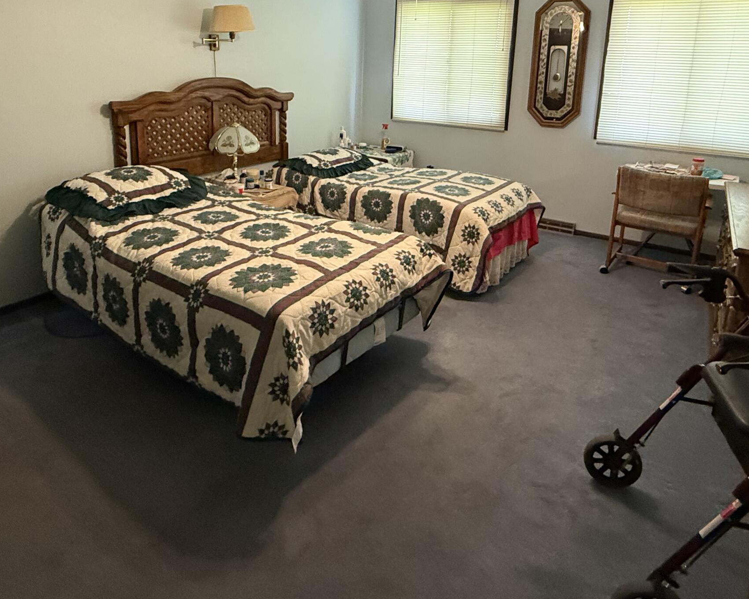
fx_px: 532
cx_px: 371
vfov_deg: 56.5
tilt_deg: -10.0
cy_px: 166
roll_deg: -1.2
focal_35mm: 24
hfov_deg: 70.3
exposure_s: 1/60
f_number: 2.2
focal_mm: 2.22
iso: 500
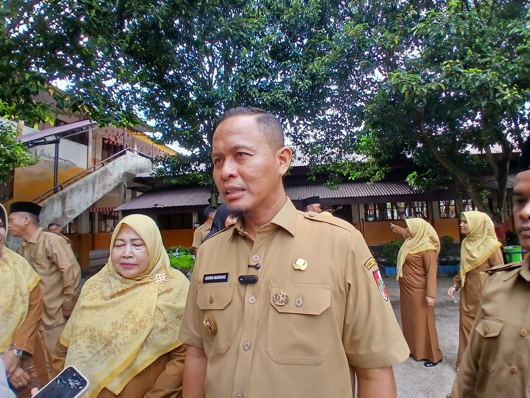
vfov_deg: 74.7
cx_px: 265
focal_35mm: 17
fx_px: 260
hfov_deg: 91.0
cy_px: 199
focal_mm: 1.4
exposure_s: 1/120
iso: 50
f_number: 2.2
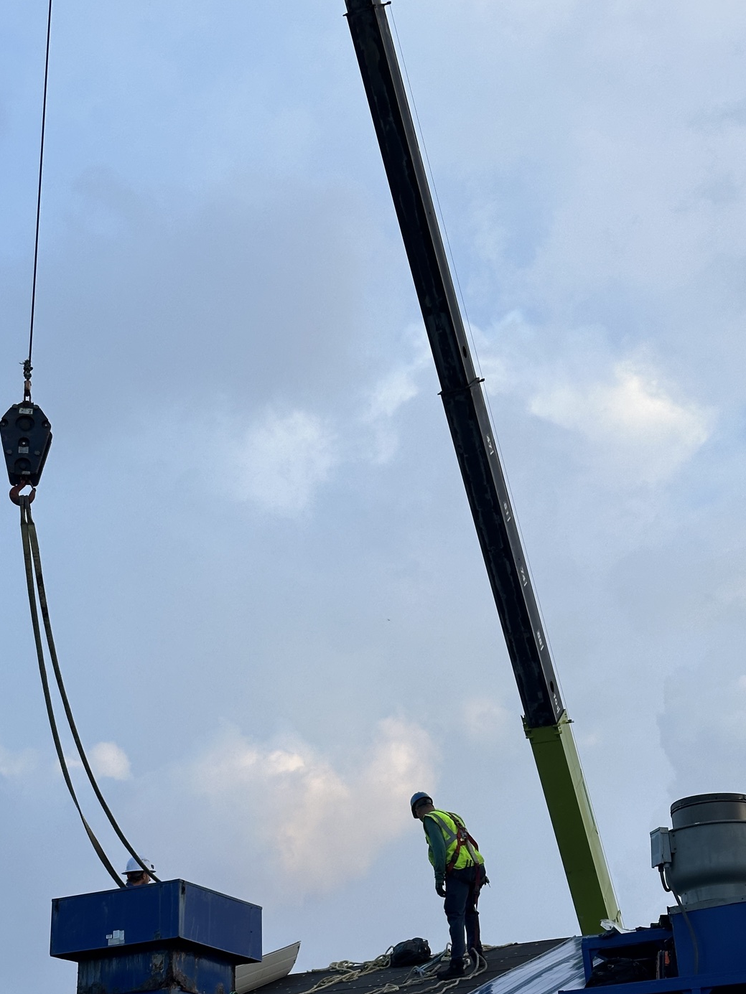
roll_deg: +0.7
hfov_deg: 24.0
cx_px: 301
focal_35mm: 61
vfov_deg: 31.5
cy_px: 619
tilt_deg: +22.3
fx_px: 1753
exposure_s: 1/334
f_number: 1.78
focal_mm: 6.86
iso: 64
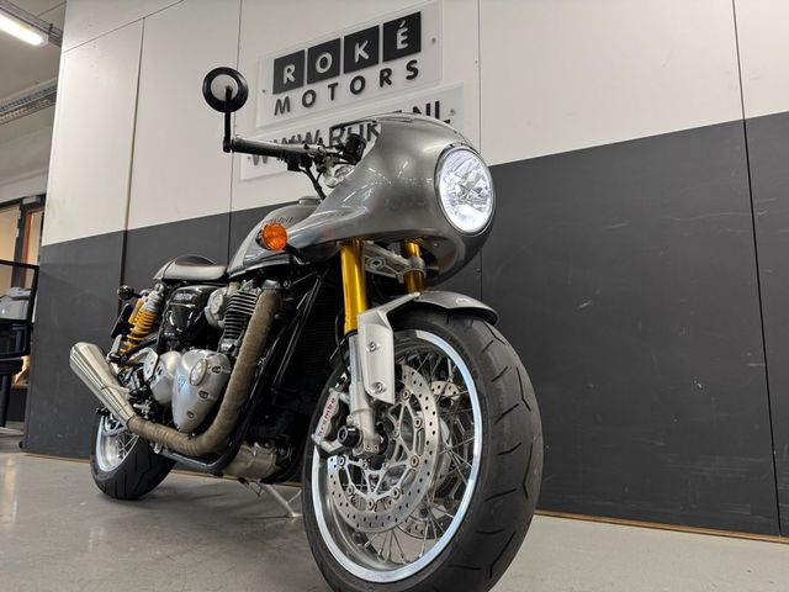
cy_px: 296
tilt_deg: +9.3
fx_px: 547
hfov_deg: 71.6
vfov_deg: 56.8
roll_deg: +0.1
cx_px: 394
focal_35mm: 24
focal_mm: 6.76
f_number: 1.78
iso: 200
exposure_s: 1/100
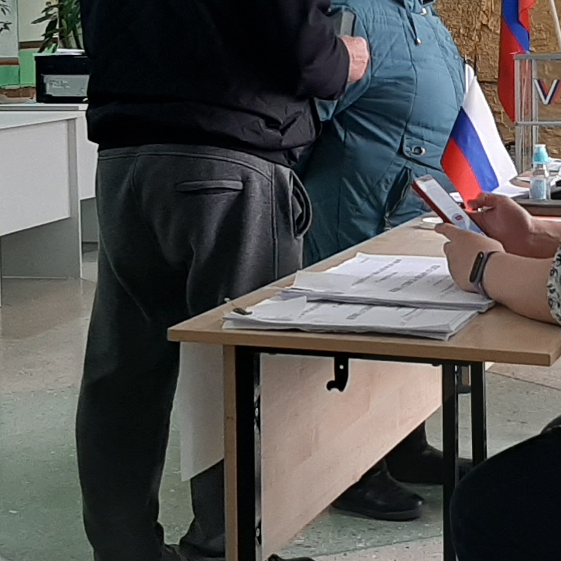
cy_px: 82
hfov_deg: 18.9
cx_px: 471
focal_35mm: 91
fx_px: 1669
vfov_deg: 18.8
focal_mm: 3.93
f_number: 1.7
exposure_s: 1/100
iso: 80
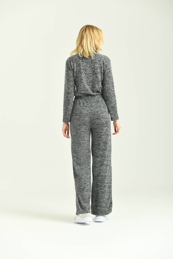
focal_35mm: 70
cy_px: 130
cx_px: 86
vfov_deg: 28.8
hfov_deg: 19.5
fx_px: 505
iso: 125
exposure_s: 1/160
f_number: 5.6
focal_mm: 70
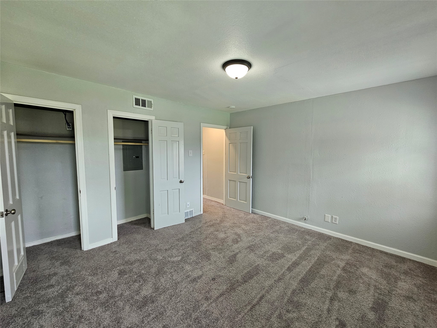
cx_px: 218
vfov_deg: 89.9
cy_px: 164
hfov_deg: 106.2
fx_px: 164
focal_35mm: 13
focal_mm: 2.2
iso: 125
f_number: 2.2
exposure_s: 1/60
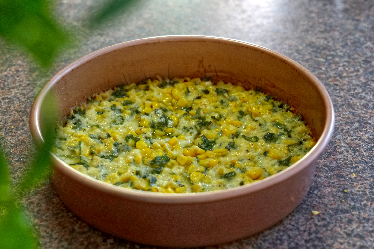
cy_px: 124
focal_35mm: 60
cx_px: 187
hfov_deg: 33.4
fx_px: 623
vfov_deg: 22.6
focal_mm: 60
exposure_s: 1/100
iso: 6400
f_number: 7.1
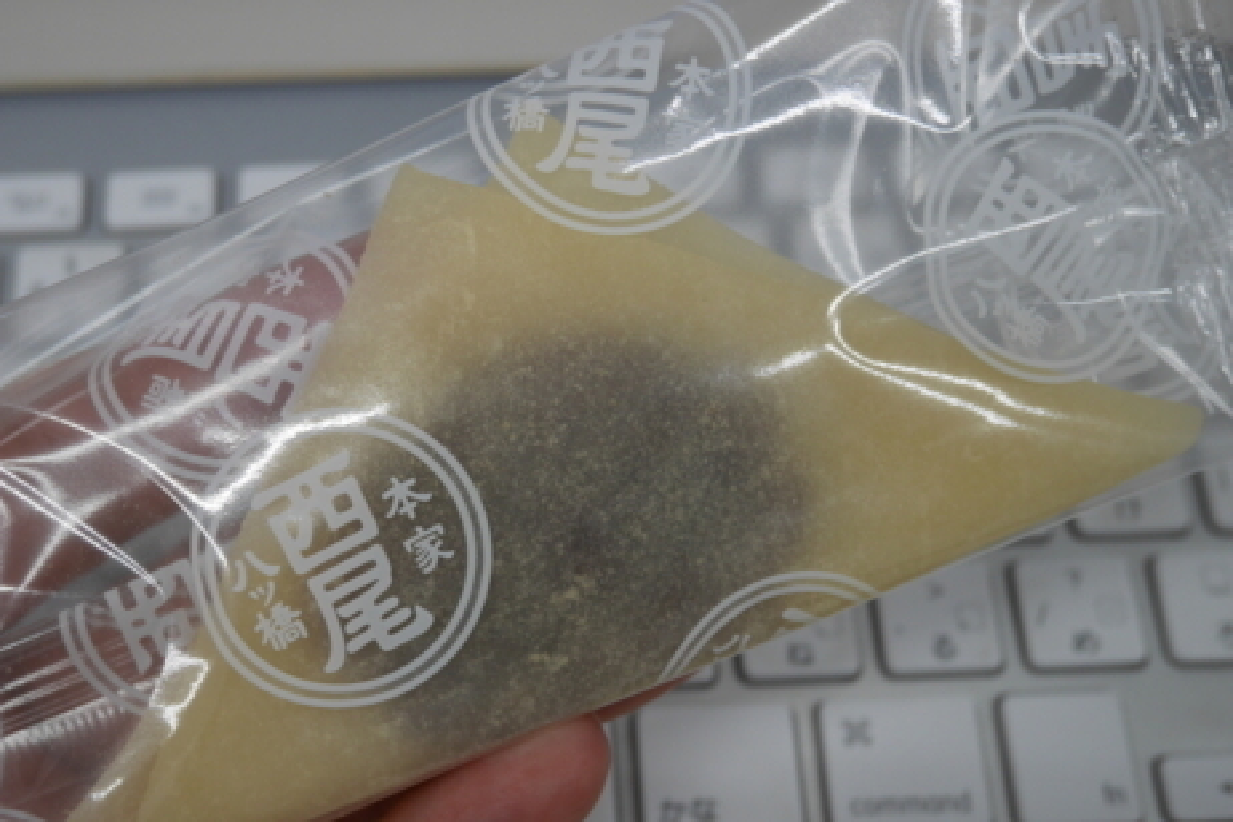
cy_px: 530
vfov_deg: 29.1
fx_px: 1575
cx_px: 518
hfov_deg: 42.6
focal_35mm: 46
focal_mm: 17
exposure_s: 1/100
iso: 200
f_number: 4
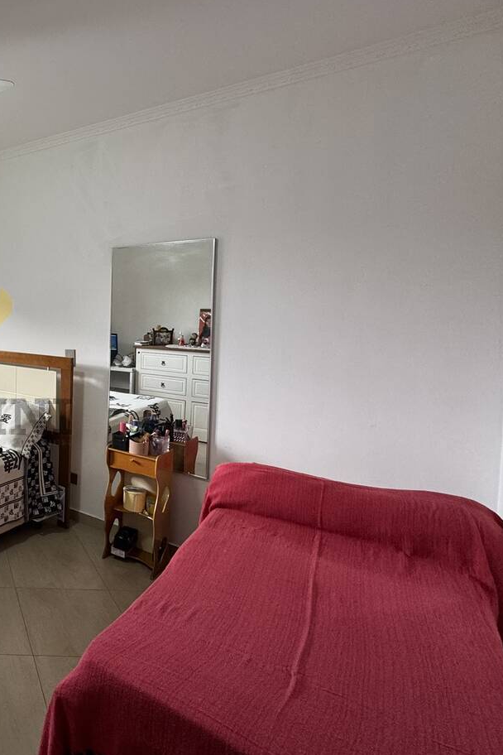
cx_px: -63
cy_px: 332
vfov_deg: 75.8
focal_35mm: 23
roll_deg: -1.0
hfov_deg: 42.1
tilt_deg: -3.3
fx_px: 482
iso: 160
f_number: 2.2
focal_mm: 2.22
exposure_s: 1/120
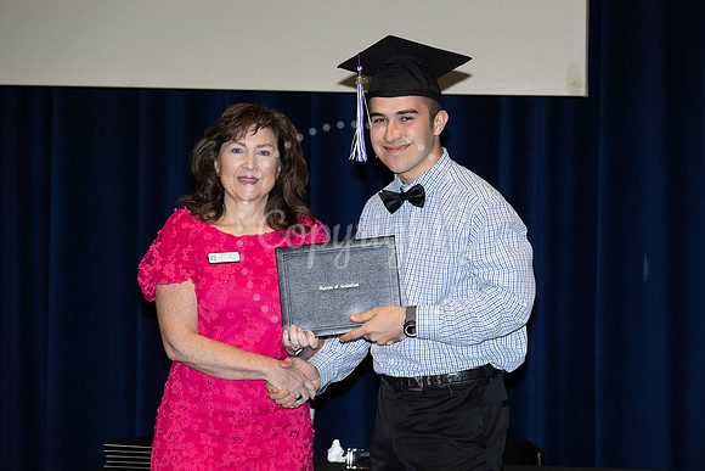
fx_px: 2665
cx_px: 373
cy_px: 239
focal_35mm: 136
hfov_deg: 15.1
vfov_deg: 10.1
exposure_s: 1/80
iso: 640
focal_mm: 120
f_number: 5.6
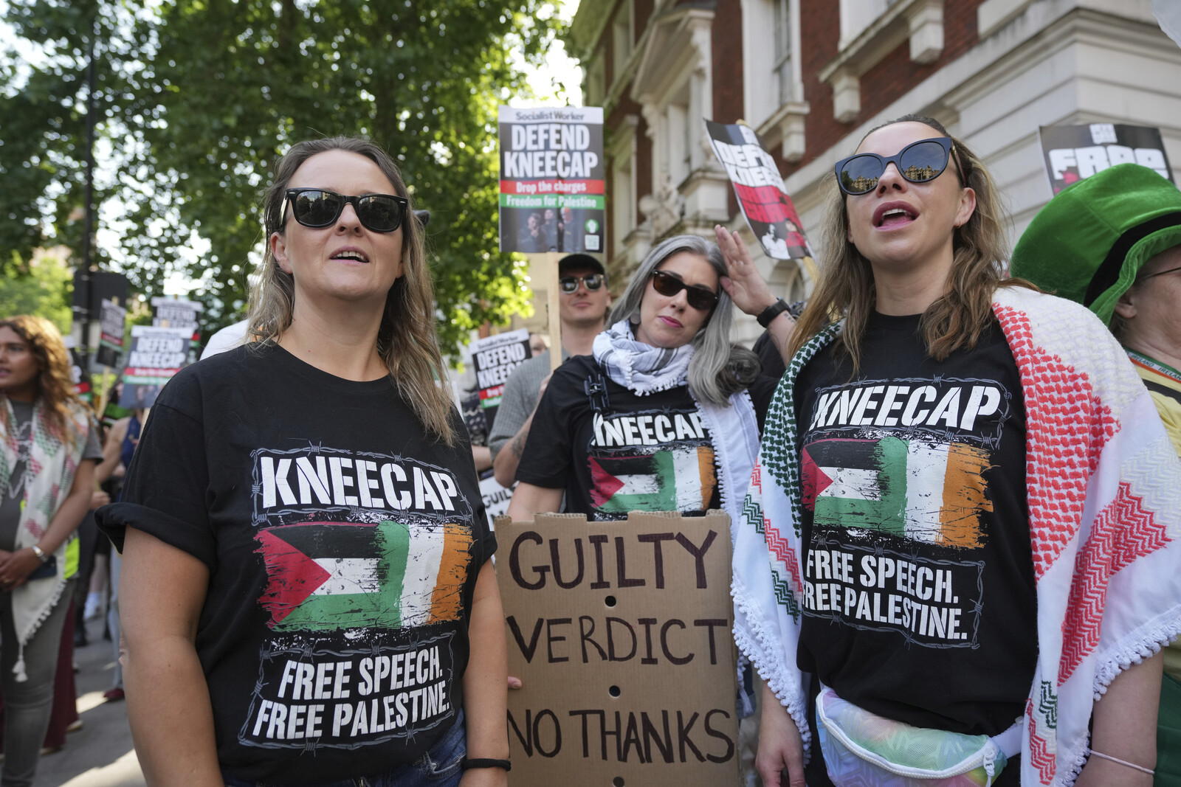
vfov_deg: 53.1
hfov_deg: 73.7
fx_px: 787
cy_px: 394
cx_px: 590
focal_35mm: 24
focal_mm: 24
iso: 640
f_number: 3.5
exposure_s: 1/1000
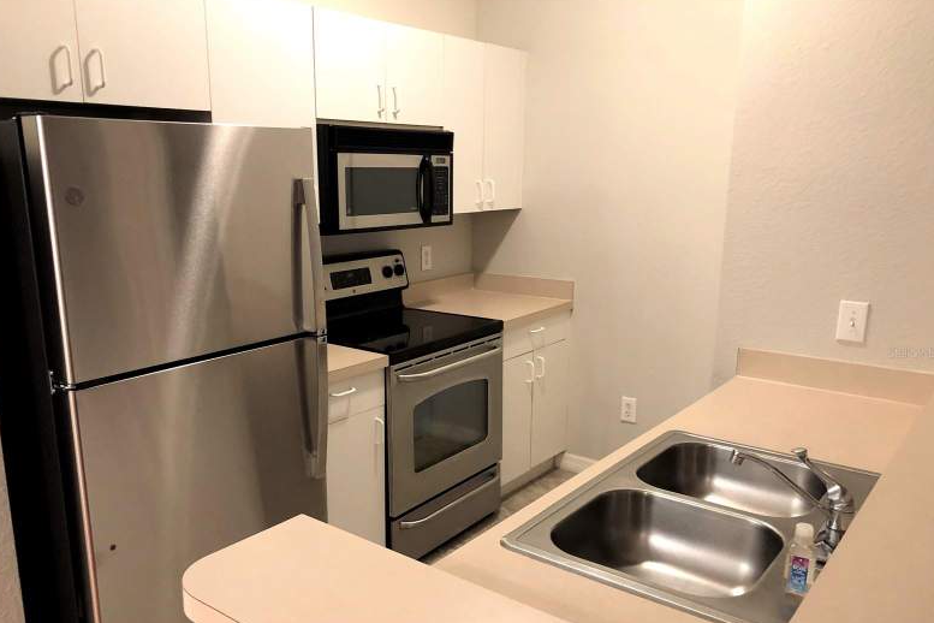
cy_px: 352
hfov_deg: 61.9
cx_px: 464
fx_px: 778
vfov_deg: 43.5
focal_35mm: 30
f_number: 1.8
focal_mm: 4
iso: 80
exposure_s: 1/15
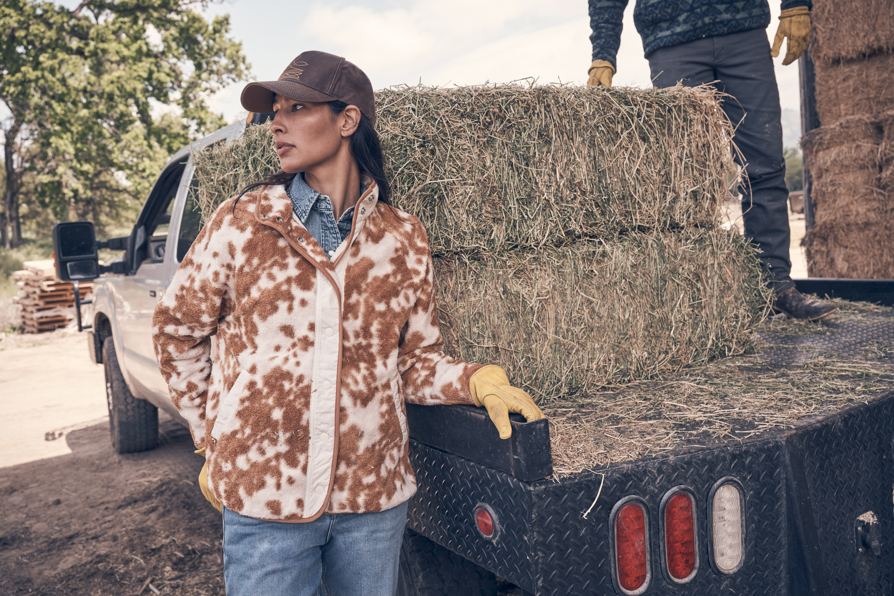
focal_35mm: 32
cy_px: 298
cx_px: 447
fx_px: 782
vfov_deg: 41.7
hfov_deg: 59.5
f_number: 5.6
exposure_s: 1/1000
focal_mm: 31.5
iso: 640
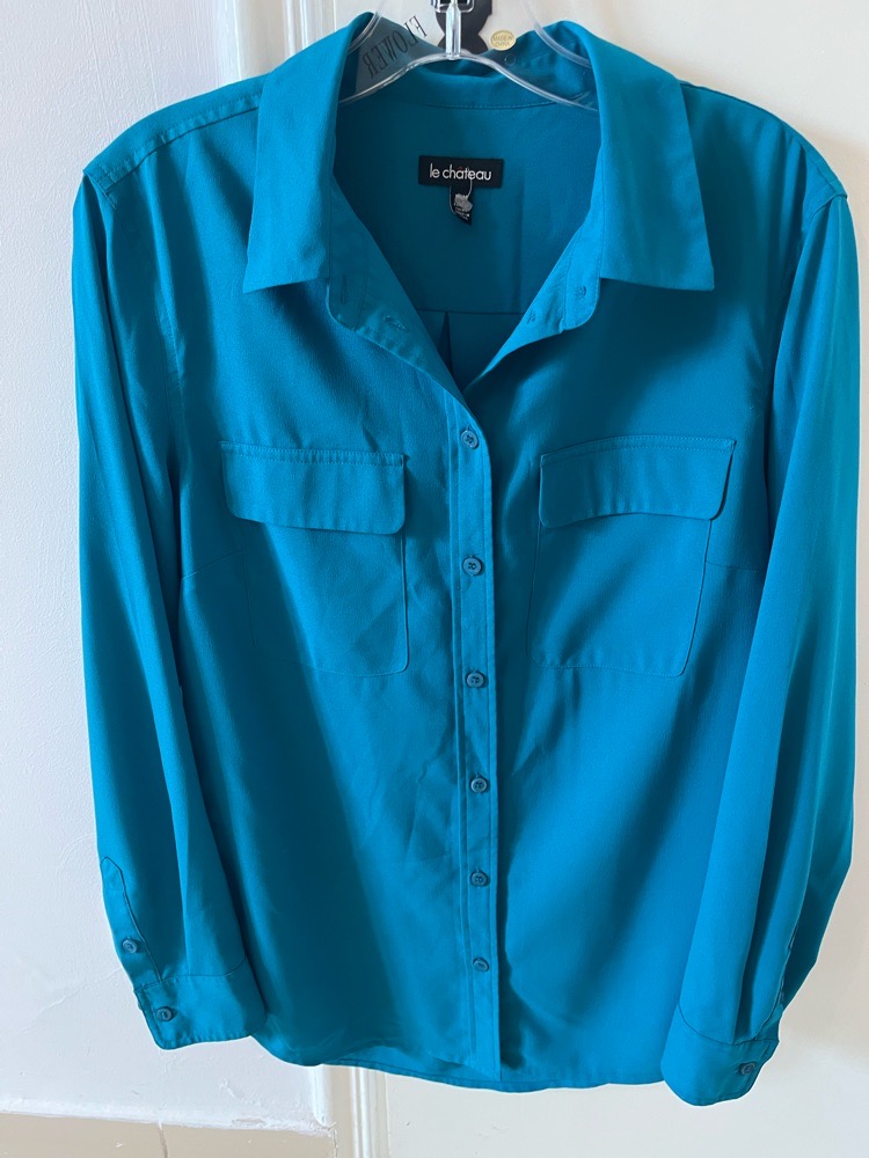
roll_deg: +1.0
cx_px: 434
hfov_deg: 53.1
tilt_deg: -22.8
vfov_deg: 67.3
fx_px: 870
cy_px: 579
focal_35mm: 26
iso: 320
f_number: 1.6
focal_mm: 5.1
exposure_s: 1/50
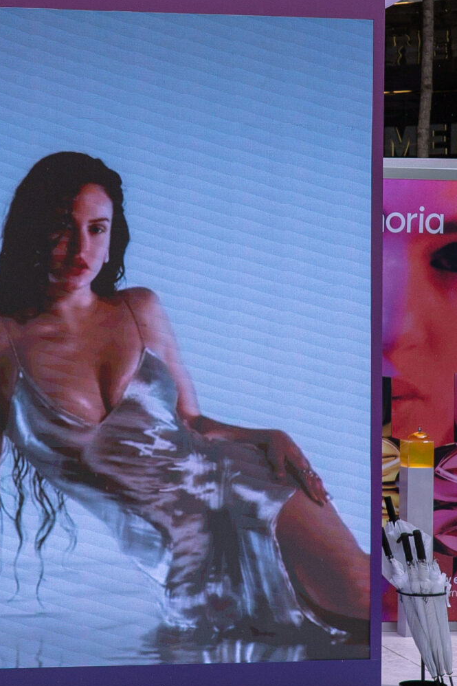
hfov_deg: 14.3
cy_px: 294
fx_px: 1809
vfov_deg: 21.4
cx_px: 104
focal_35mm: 95
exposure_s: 1/1250
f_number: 5.6
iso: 800
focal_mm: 37
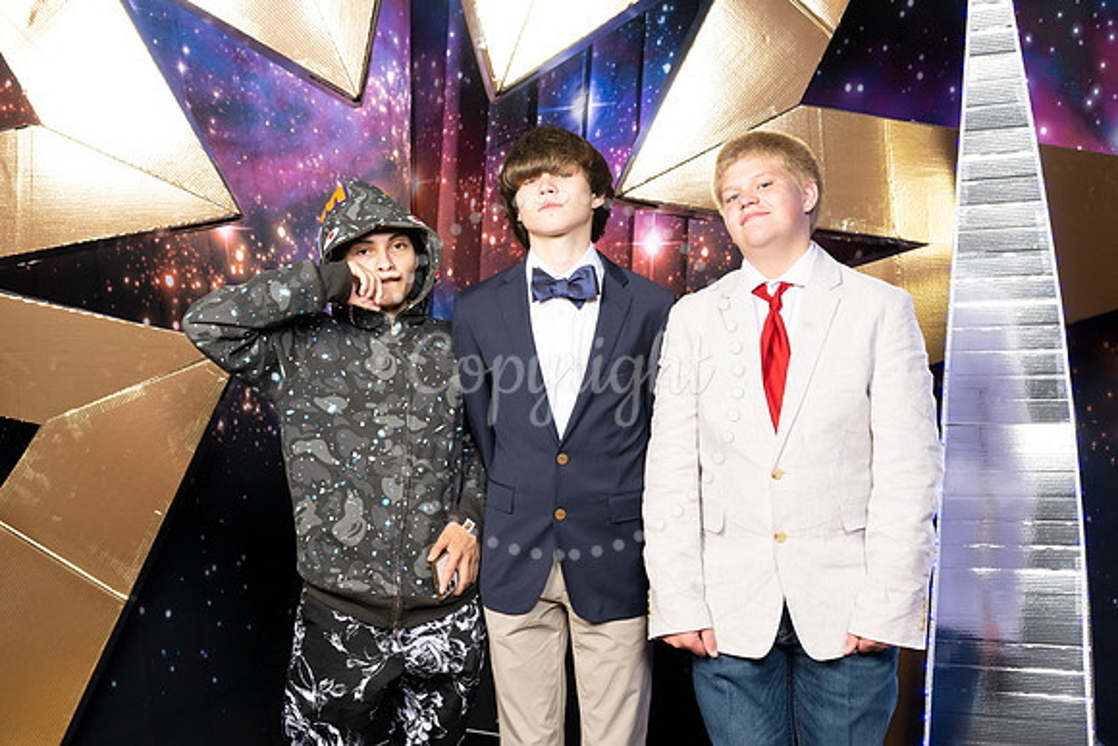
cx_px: 559
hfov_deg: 41.1
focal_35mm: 48
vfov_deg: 28.1
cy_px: 373
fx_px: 1491
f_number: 9
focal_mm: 48
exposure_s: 1/125
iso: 320
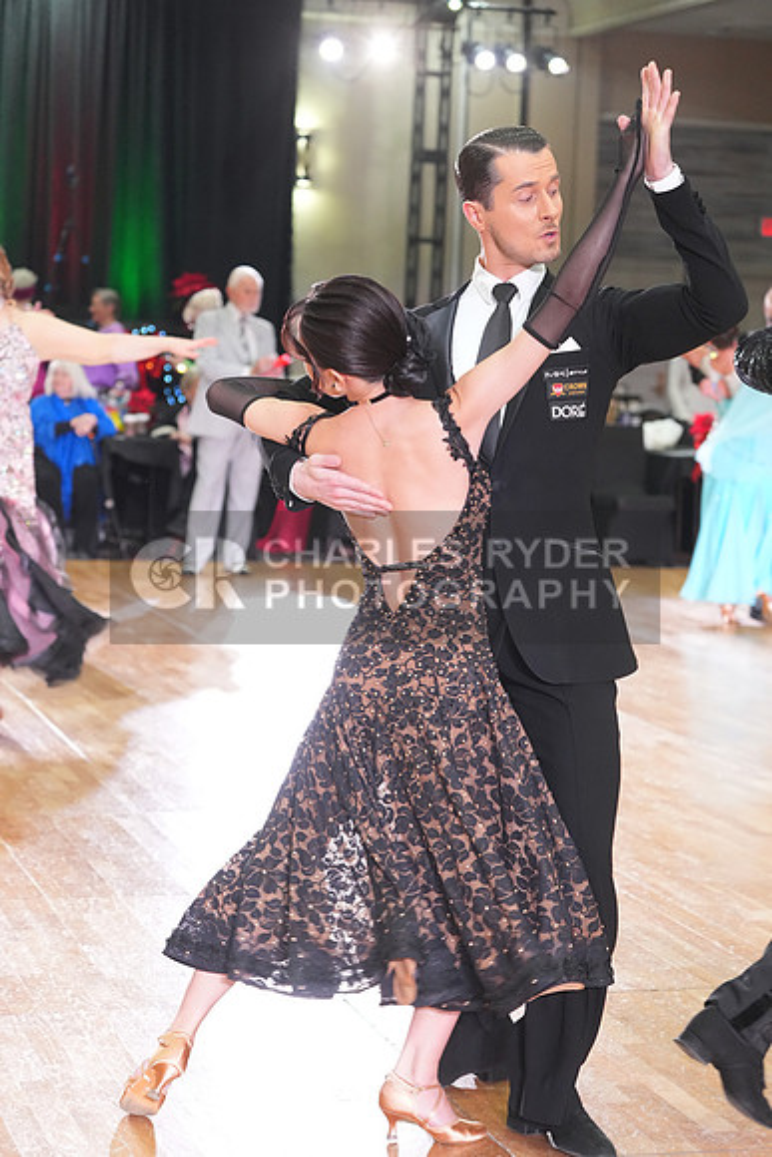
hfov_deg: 17.1
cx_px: 386
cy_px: 578
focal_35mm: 80
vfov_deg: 25.4
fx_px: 2572
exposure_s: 1/200
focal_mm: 80
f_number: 4
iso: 3200
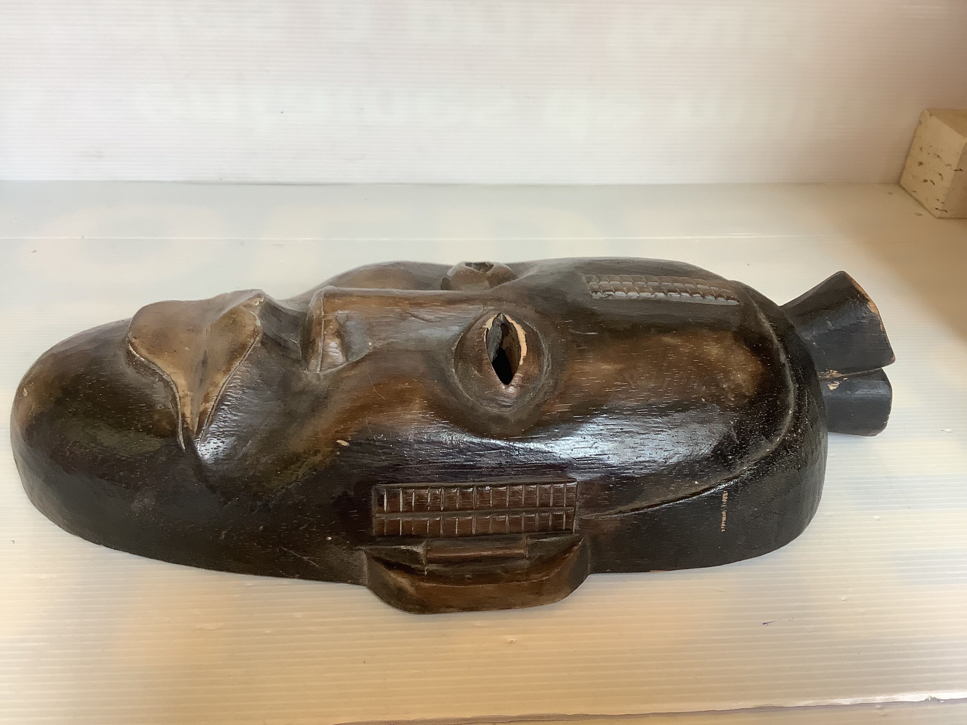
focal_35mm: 31
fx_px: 866
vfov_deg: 45.4
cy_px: 362
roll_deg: -1.0
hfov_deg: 58.4
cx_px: 484
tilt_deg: -32.3
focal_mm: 3.3
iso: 80
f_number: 2.4
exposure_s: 1/50
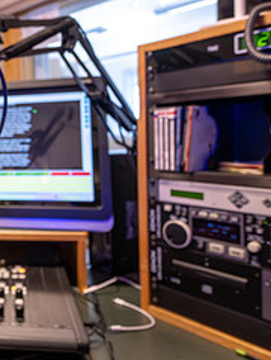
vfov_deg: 52.2
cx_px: -29
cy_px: 144
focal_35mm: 35
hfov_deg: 34.9
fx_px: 364
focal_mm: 14
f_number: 4
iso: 1250
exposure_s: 1/160
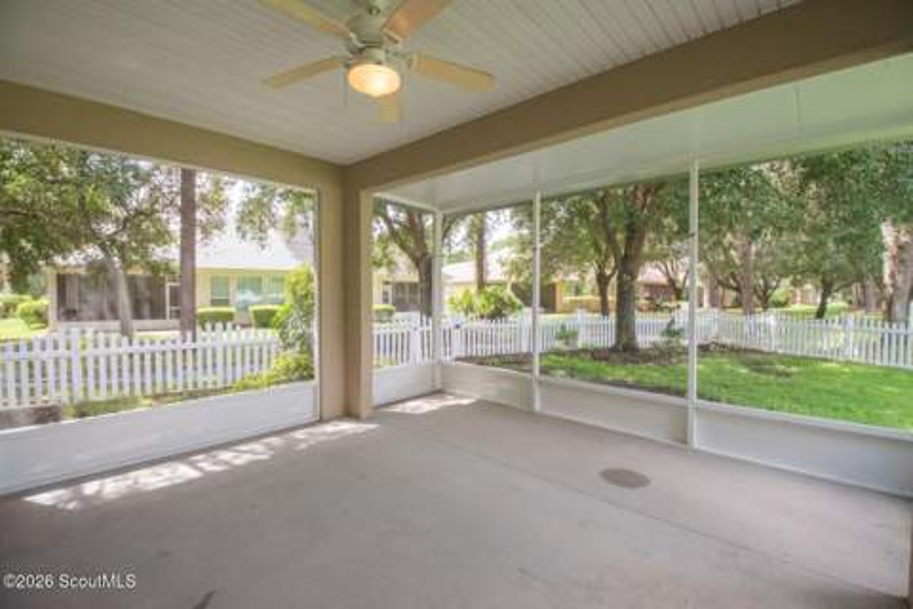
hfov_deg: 100.4
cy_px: 304
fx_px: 380
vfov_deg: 77.3
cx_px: 456
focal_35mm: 15
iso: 1250
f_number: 5
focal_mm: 10
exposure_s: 1/640
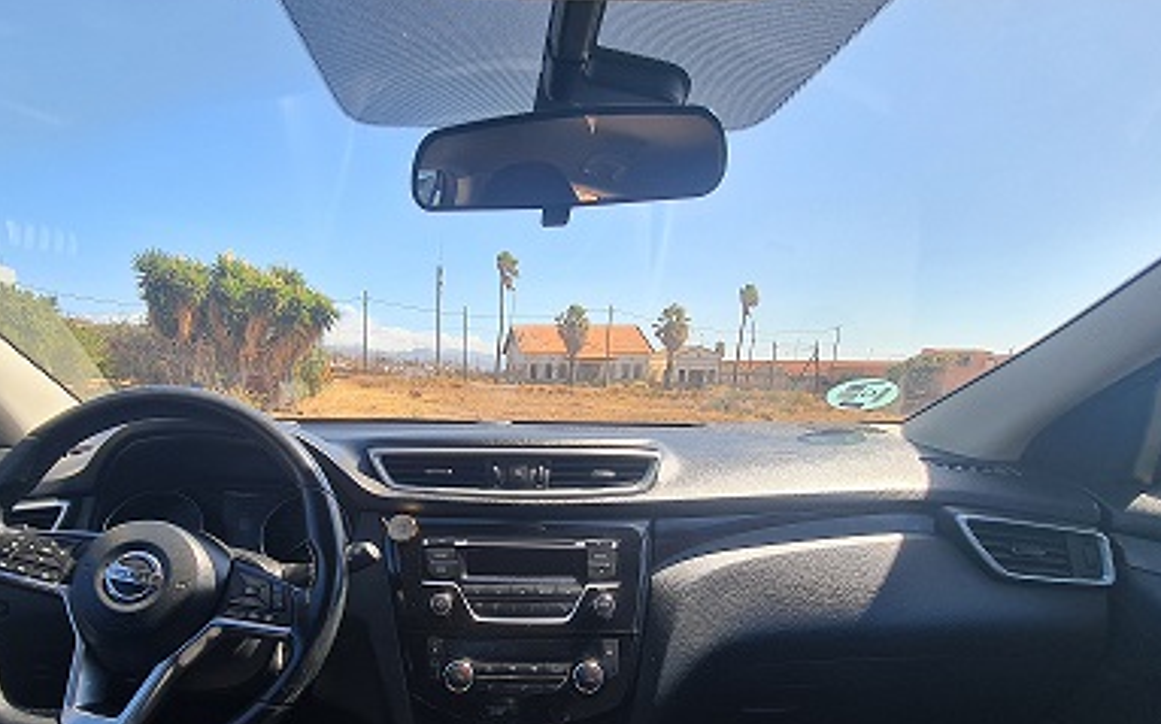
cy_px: 547
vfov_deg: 61.2
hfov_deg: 89.7
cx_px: 452
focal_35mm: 18
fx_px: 569
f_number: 2.2
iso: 64
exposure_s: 1/648
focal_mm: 2.2
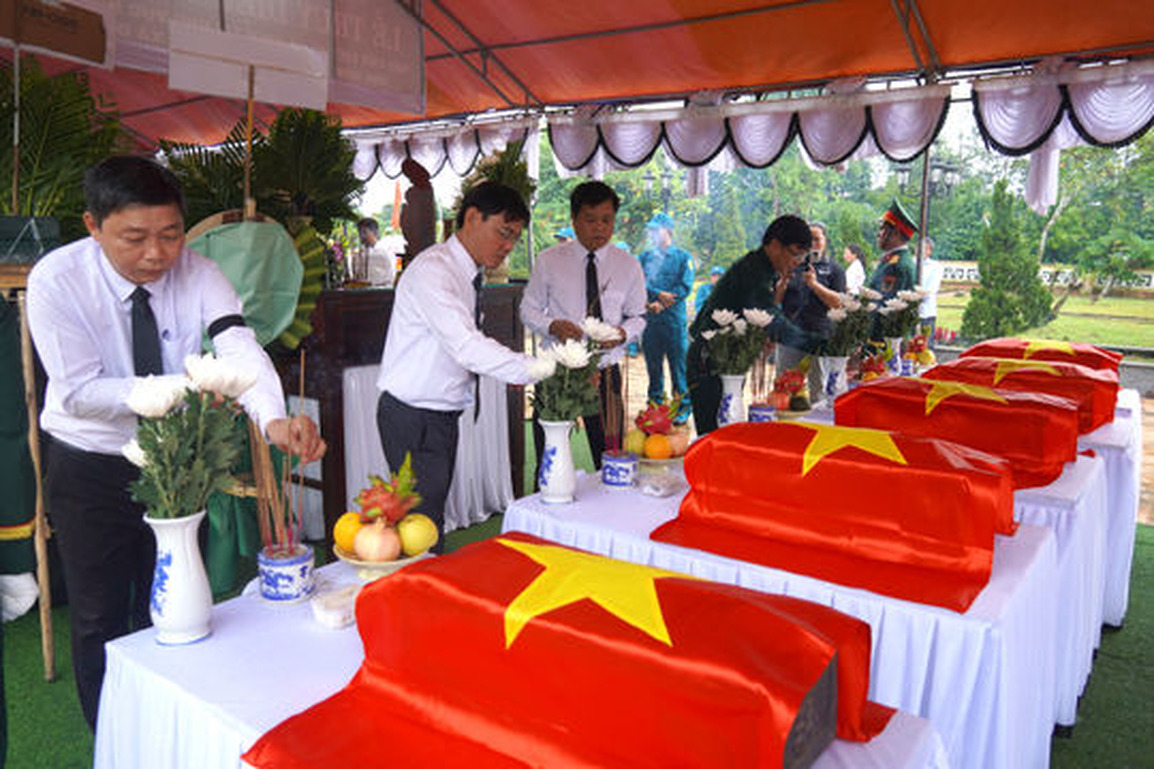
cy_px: 384
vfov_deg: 47.9
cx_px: 577
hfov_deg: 67.4
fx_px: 865
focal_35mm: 27
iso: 125
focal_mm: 18
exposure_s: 1/160
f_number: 4
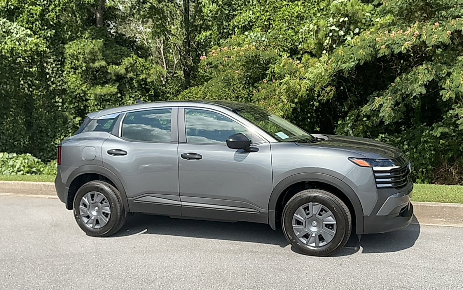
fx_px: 391
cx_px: 231
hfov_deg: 61.2
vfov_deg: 40.6
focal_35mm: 31
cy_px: 158
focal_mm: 3
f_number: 1.8
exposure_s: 1/1490
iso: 25
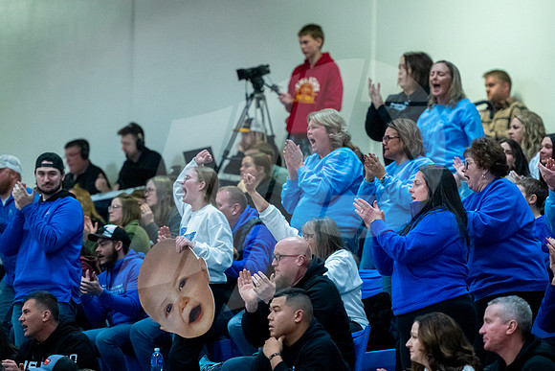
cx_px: 299
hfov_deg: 8.6
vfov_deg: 5.8
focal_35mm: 239
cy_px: 138
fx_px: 3683
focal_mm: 165
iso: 8000
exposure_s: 1/1000
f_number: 2.8
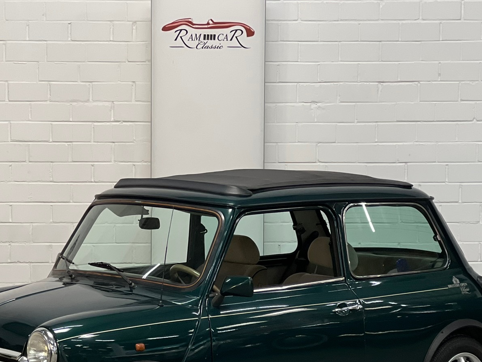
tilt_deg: -5.6
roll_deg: -0.4
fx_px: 1852
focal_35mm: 133
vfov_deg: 11.1
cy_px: 297
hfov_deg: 14.8
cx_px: 188
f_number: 2.8
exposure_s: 1/33
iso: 320
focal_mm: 9
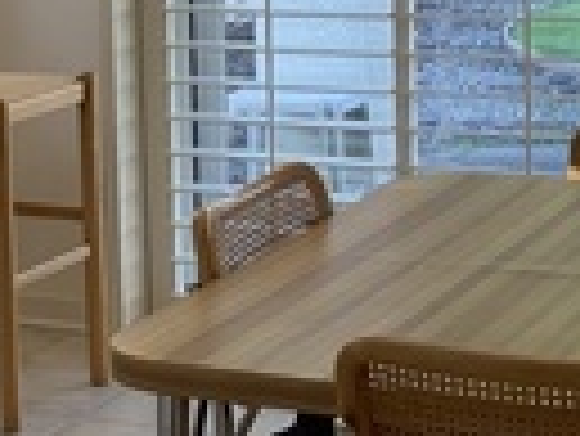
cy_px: 67
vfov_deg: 11.0
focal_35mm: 134
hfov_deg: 14.5
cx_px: 16
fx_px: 2247
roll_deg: +1.7
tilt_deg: -7.7
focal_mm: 4.25
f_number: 1.8
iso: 64
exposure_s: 1/60
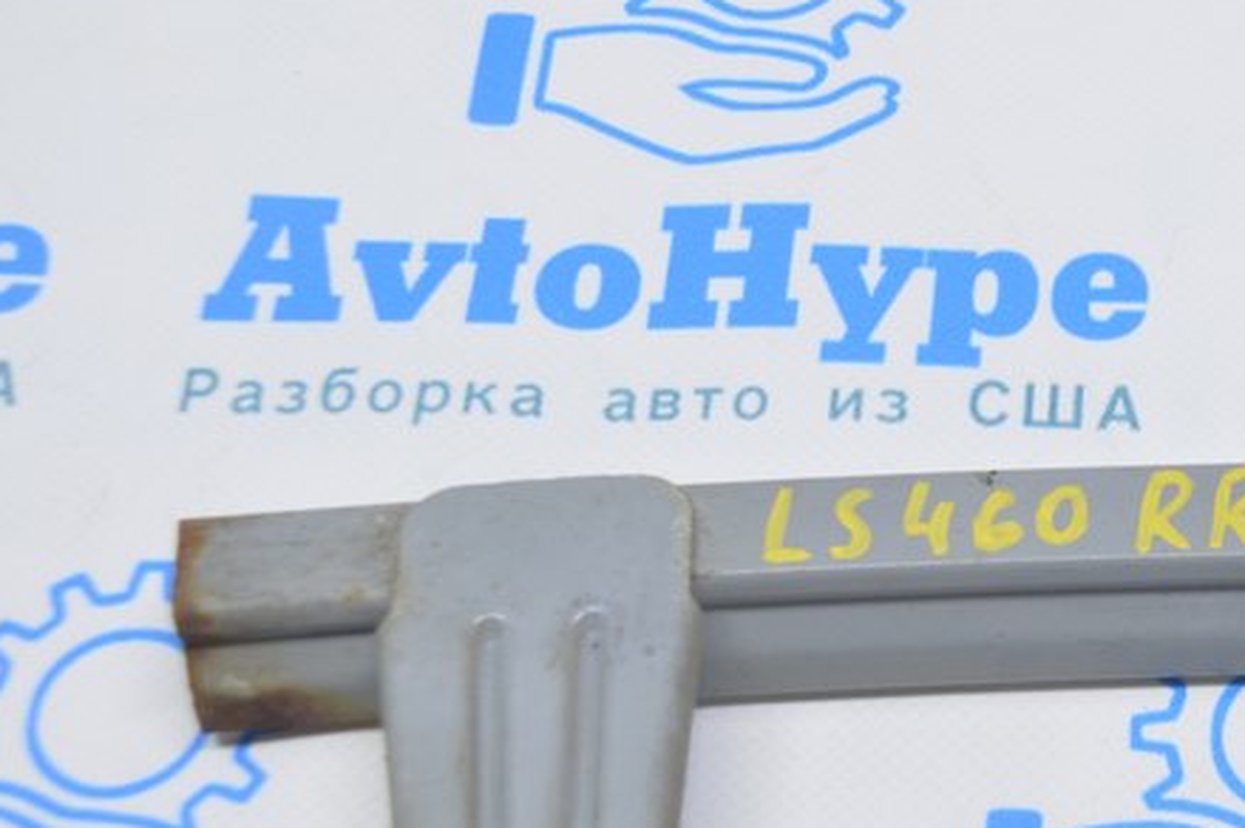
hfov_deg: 20.0
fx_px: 3387
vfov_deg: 13.9
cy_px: 560
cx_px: 1350
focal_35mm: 98
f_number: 5.6
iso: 400
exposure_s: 1/20
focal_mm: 28
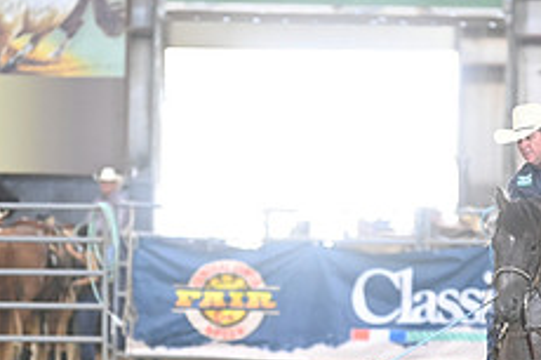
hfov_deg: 4.1
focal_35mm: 504
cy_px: 338
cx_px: 191
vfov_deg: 2.7
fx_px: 7568
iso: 2500
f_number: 3.2
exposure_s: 1/250
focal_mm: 200
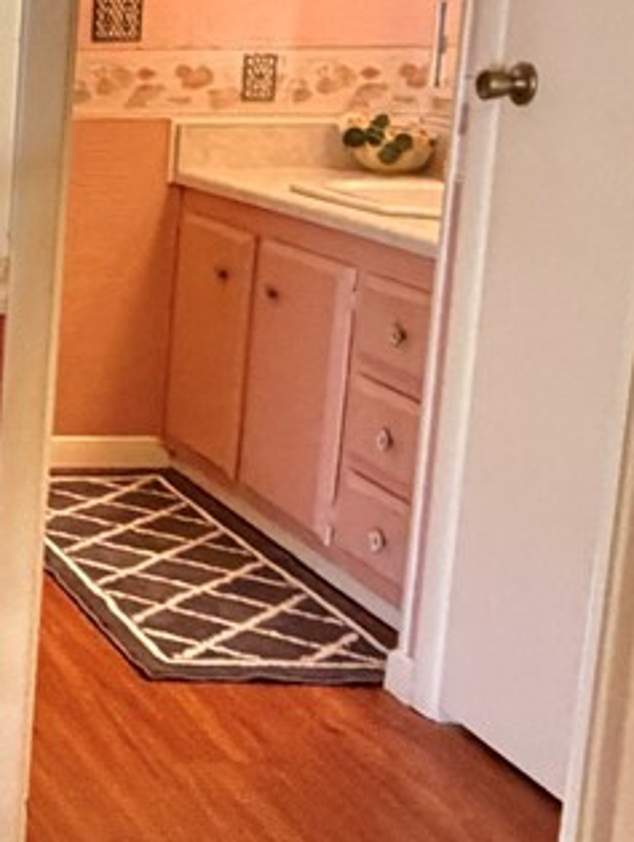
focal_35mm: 71
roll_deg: +0.2
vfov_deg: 27.2
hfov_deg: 16.2
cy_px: 270
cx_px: -621
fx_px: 1730
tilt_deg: -9.3
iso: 250
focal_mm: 2.22
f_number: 2.2
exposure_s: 1/60
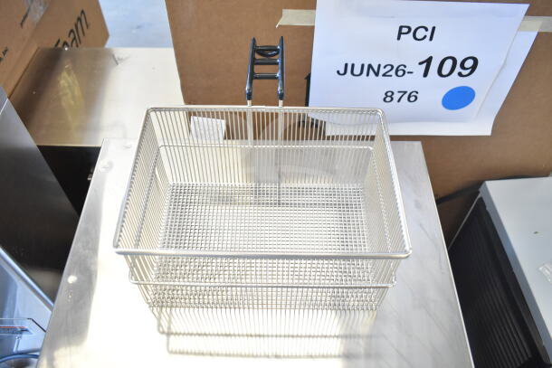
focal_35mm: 32
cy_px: 184
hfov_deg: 59.5
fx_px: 483
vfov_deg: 41.7
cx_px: 276
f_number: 4.5
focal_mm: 21
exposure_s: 1/80
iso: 1600
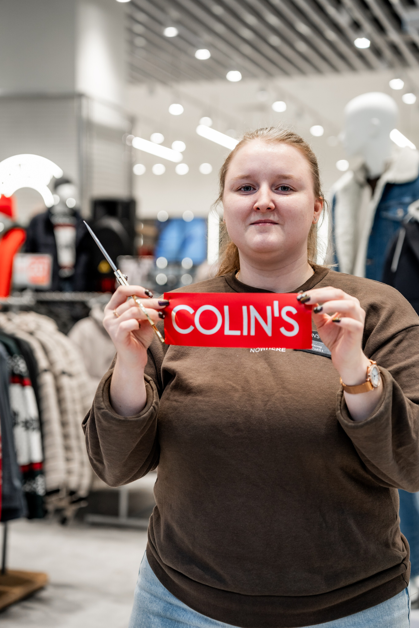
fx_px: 1065
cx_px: 210
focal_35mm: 61
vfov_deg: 32.9
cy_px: 314
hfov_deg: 22.3
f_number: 2.8
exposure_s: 1/200
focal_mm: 61
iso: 800
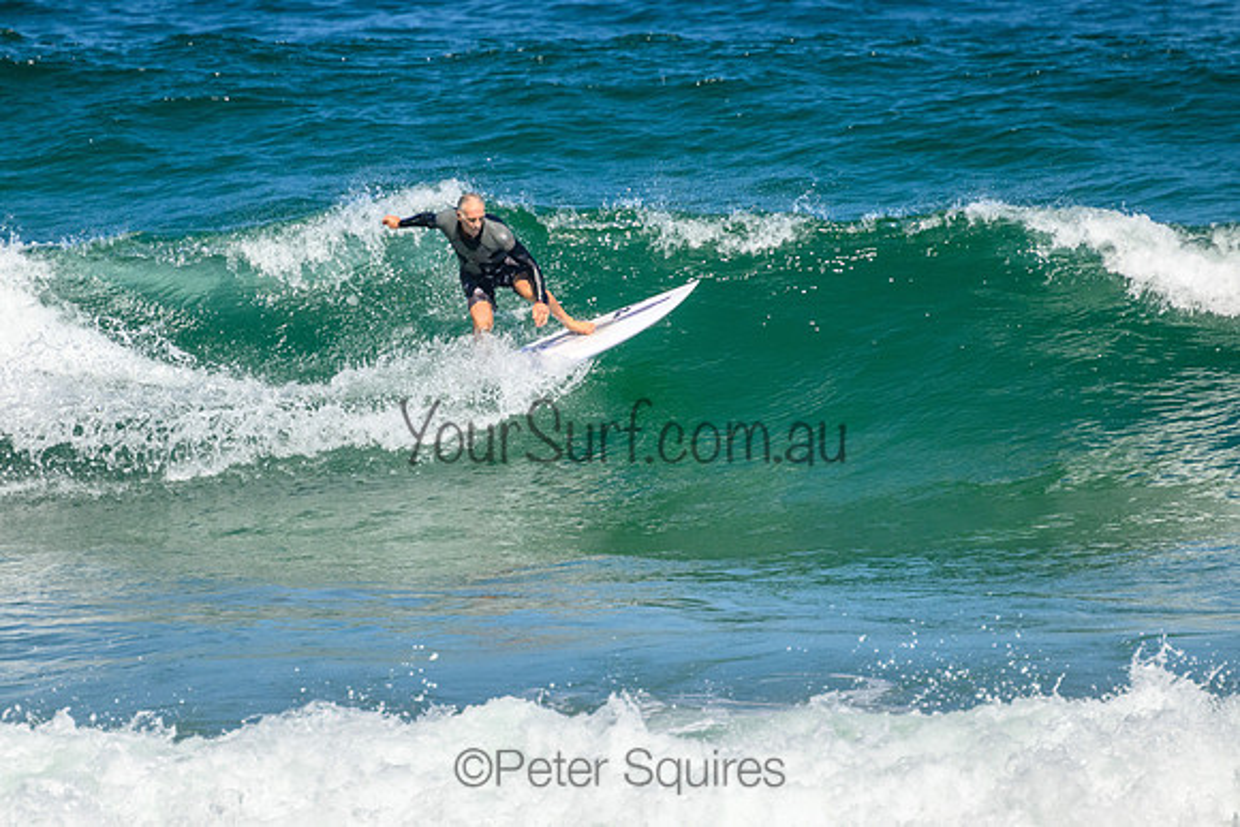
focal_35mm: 920
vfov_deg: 1.5
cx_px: 529
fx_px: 31706
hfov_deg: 2.2
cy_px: 353
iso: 1400
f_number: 11
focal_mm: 800
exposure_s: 1/2000
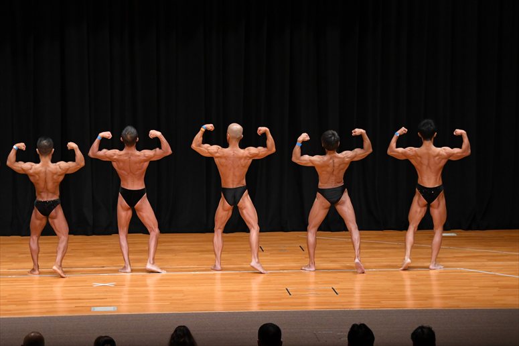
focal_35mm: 147
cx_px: 260
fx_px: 2118
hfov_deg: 14.0
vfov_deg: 9.3
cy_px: 173
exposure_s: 1/400
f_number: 5.6
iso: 3200
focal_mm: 98
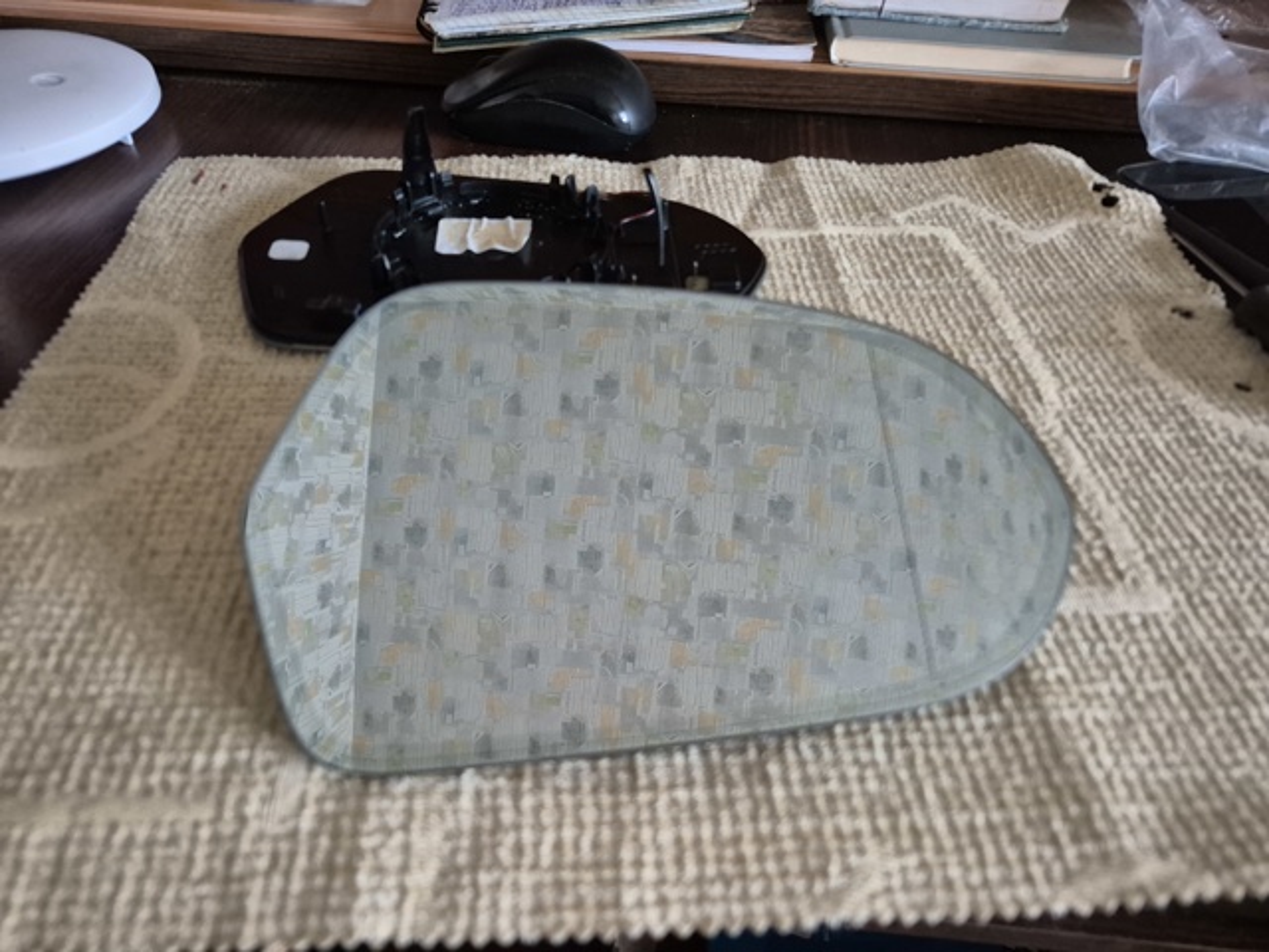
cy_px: 476
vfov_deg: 58.9
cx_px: 634
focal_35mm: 23
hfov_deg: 73.9
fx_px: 843
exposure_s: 1/100
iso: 1600
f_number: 1.8
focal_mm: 5.4
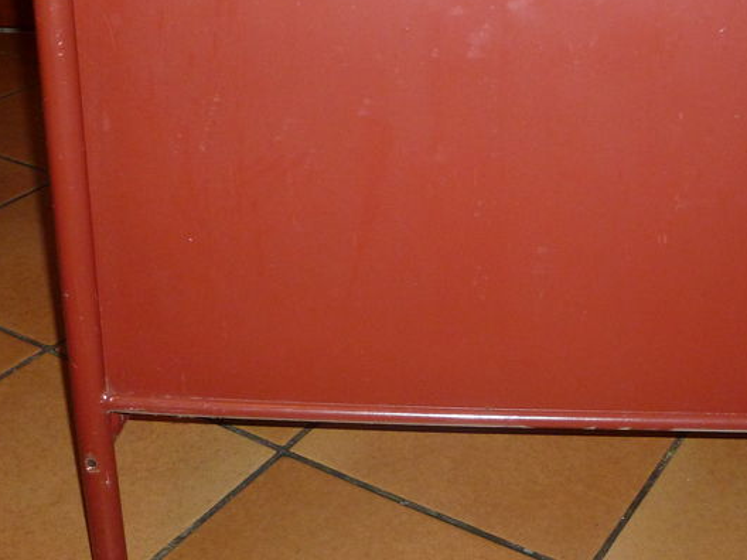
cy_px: 163
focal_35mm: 53
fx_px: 1144
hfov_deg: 36.0
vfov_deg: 27.3
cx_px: 468
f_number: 3.3
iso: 250
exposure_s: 1/30
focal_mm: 5
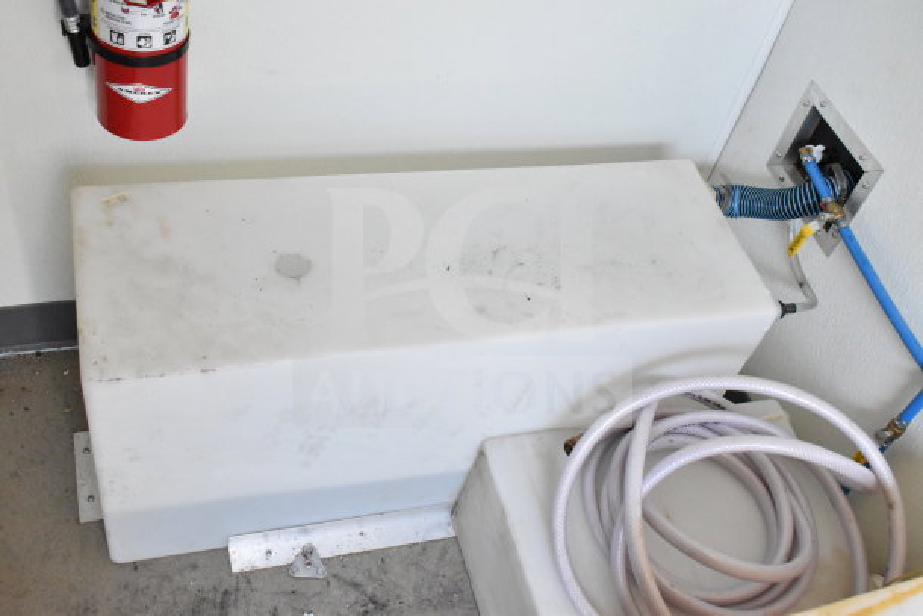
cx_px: 462
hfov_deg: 51.3
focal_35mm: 38
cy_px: 308
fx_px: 962
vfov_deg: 35.5
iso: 6400
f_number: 7.1
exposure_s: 1/200
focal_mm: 25
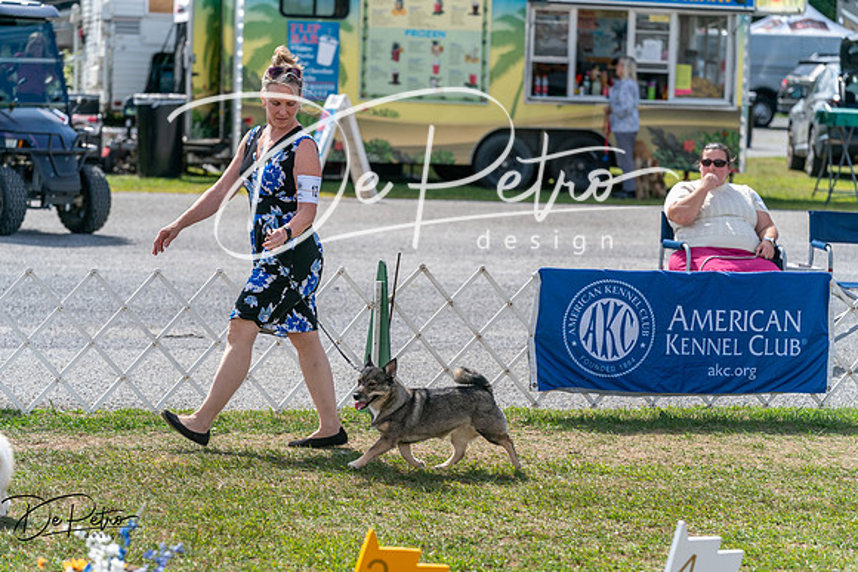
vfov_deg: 9.7
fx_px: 3385
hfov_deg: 14.4
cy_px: 286
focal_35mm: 142
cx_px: 429
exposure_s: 1/2000
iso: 400
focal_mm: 142
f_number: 5
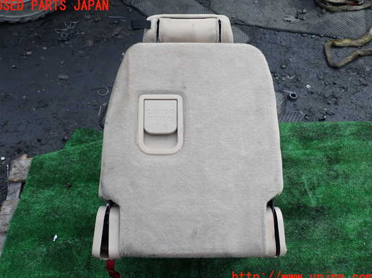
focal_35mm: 31
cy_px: 142
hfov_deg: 58.4
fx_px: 333
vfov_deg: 45.4
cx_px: 184
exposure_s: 1/250
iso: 100
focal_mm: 5.4
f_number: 3.2
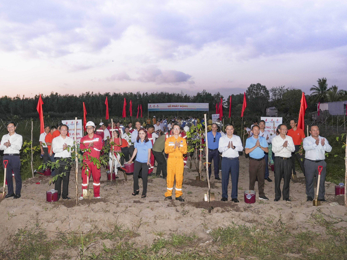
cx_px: 158
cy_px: 130
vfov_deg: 36.8
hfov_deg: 47.8
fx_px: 391
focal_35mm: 39
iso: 1000
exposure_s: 1/100
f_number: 4
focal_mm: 36
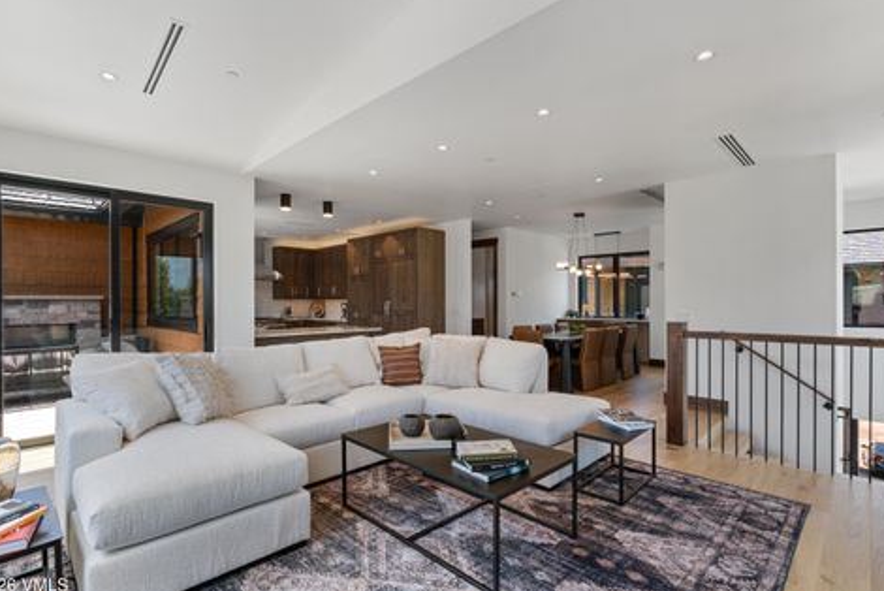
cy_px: 300
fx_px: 431
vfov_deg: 68.9
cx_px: 433
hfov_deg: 91.5
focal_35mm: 18
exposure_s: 1/10
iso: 200
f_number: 8
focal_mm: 11
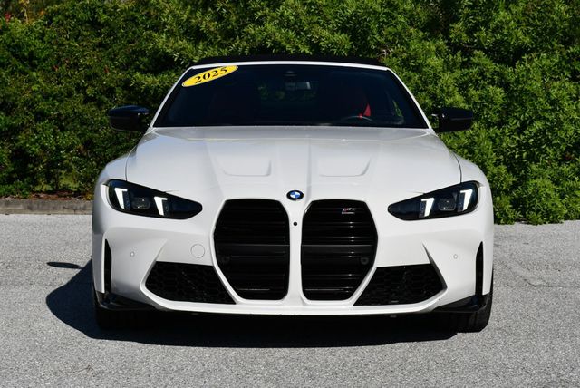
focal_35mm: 84
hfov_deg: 24.2
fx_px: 1355
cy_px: 194
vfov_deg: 16.3
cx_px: 290
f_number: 10
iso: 100
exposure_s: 1/400
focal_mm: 42
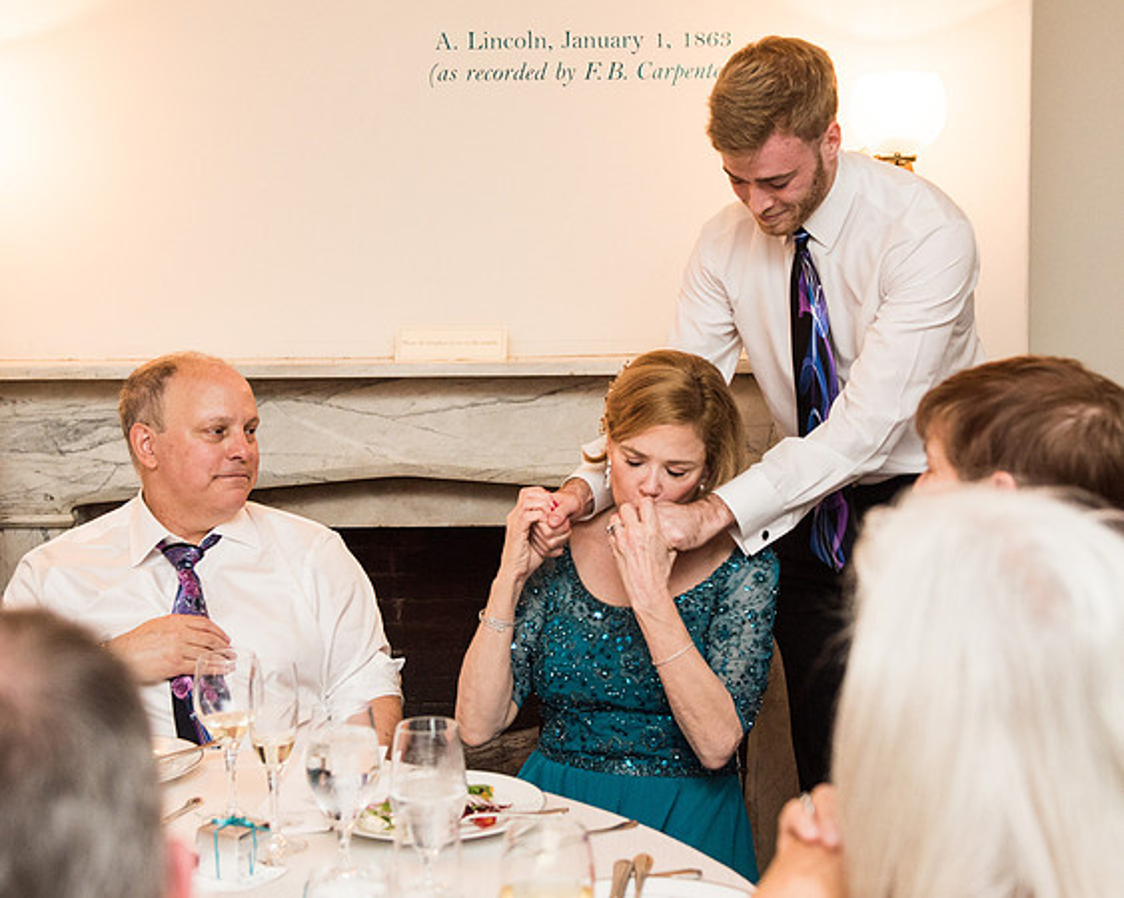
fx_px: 1886
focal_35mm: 57
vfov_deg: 26.8
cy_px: 394
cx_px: 551
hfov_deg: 33.2
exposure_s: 1/100
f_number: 3.2
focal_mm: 38
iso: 640
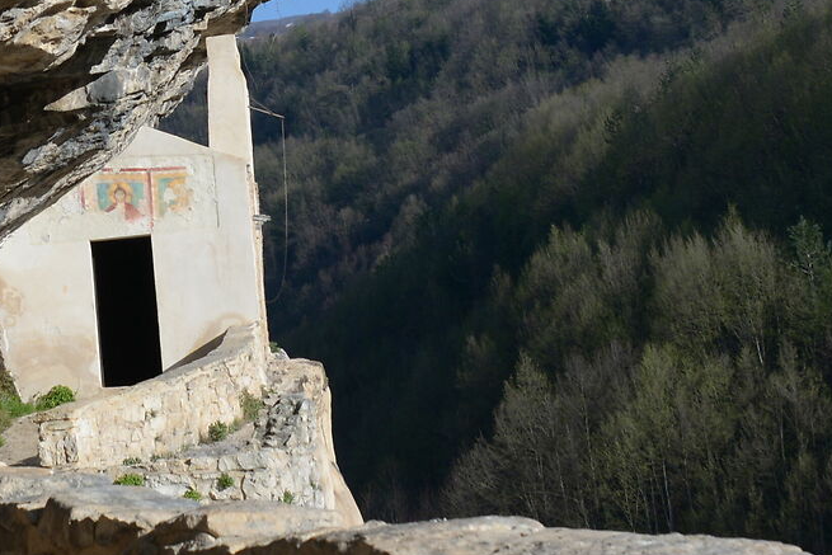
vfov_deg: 15.3
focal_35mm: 88
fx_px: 2034
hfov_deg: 22.7
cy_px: 23
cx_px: 133
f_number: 7.1
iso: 200
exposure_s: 1/640
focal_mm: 24
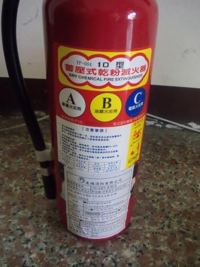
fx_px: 293
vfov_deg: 49.0
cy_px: 134
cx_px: 100
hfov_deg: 37.7
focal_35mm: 38
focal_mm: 6.3
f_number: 3.5
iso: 500
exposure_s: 1/80
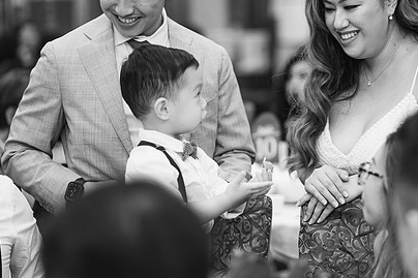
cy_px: 113
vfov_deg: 11.2
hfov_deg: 16.8
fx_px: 1416
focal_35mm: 122
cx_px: 277
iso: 320
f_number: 2
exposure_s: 1/125
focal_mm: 85
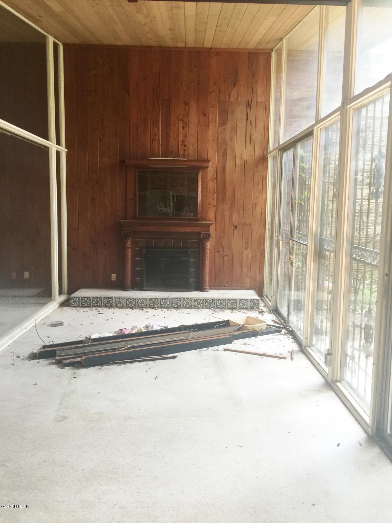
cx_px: 196
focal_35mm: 29
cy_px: 262
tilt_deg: -5.9
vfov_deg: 61.7
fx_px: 438
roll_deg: -0.5
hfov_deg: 48.2
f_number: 2.2
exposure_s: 1/30
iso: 40
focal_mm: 4.15
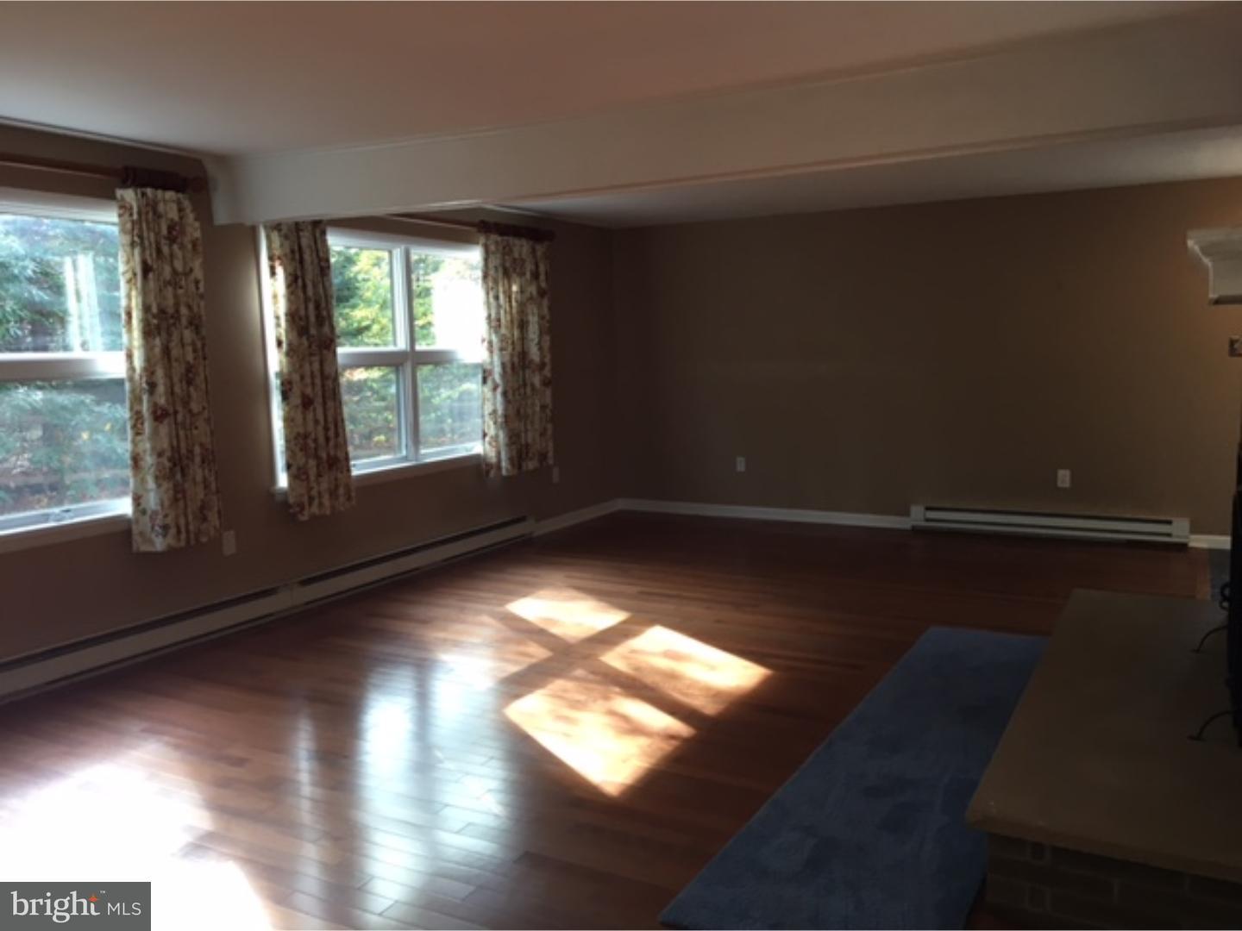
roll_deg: +0.9
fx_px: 1041
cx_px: 621
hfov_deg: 61.7
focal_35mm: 29
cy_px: 466
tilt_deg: -7.7
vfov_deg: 48.2
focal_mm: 4.15
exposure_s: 1/30
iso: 64
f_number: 2.2
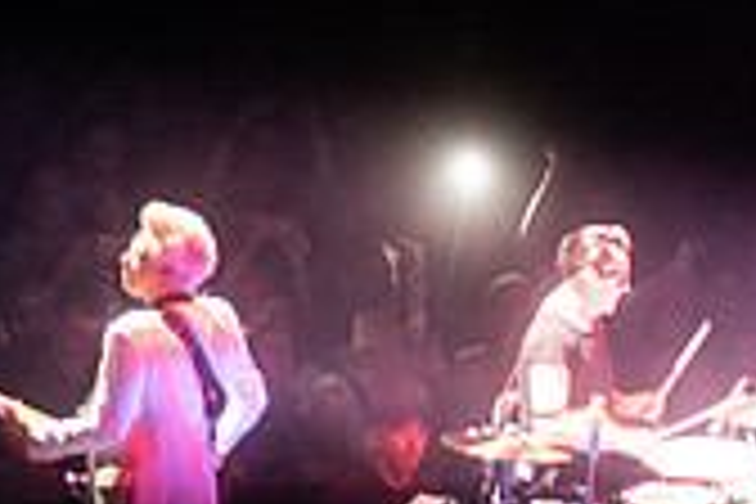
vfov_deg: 2.3
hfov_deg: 3.4
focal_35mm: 607
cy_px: 468
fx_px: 12746
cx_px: 1207
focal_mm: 160
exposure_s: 1/500
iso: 1600
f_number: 3.2
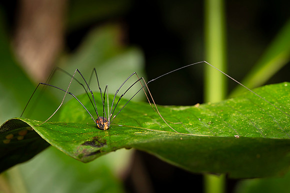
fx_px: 845
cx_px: 145
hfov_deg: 19.5
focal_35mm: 105
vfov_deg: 13.0
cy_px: 96
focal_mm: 105
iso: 100
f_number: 16
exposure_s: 1/100
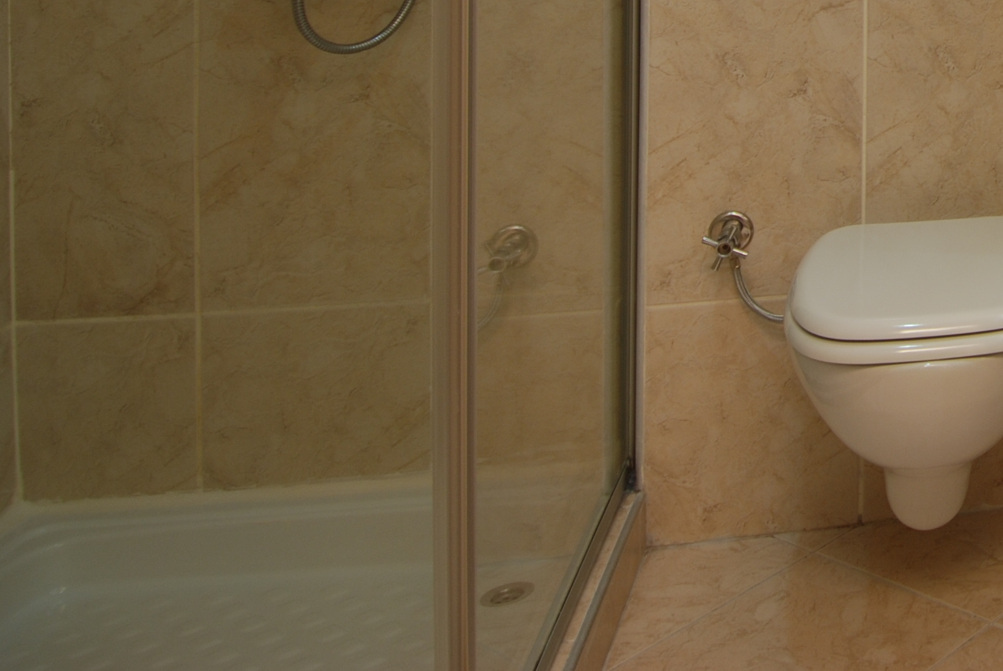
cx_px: 1197
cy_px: -160
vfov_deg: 26.2
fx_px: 1255
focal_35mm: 45
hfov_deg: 34.8
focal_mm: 12
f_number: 4
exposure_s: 1/4
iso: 100
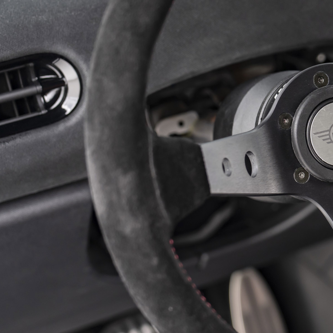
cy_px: 159
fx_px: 1306
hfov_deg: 14.0
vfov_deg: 14.5
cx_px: 429
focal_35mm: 120
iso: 200
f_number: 2.8
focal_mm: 48
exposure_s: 1/160
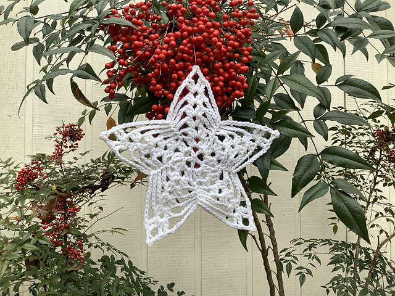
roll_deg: +0.4
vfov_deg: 45.4
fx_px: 354
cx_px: 198
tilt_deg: +0.7
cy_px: 148
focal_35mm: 31
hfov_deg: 58.4
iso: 25
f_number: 2.4
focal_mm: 3.3
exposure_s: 1/120
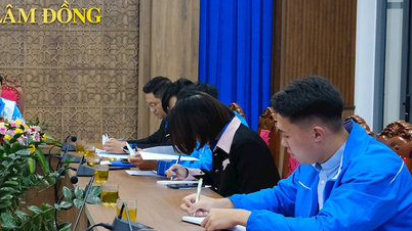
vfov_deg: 16.1
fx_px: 819
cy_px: 129
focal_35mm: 75
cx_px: -41
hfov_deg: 26.1
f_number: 5
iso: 2500
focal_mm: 21.2
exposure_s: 1/125
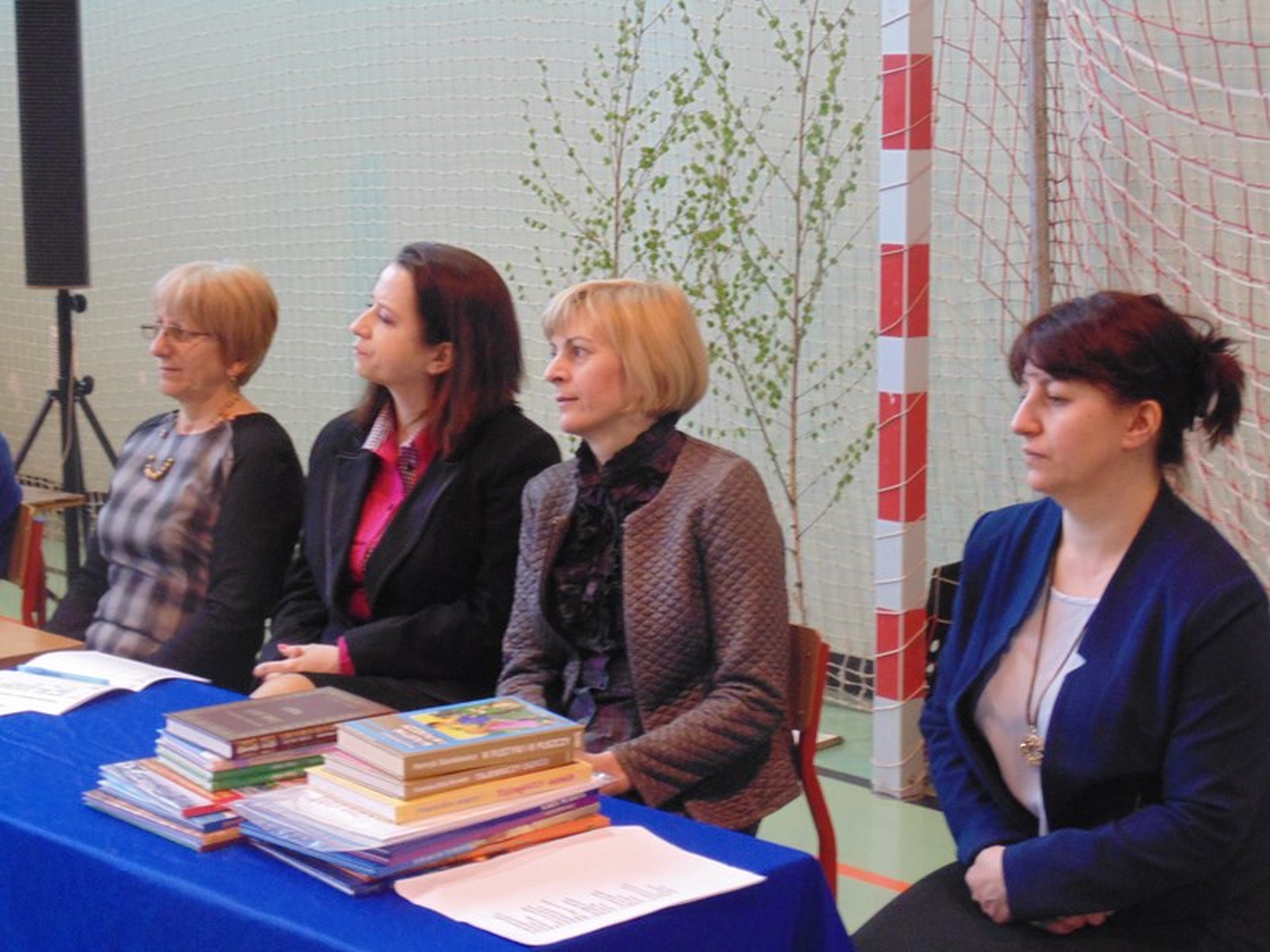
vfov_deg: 22.6
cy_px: 476
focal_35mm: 65
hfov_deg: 29.8
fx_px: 2385
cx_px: 635
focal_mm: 11.7
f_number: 4.1
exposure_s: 1/15
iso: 400
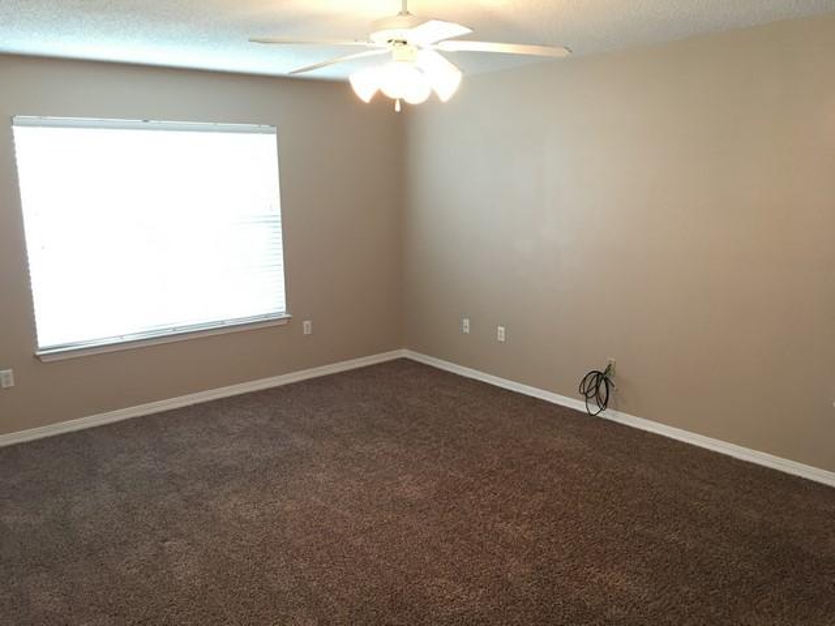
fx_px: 700
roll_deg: +0.9
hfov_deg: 61.7
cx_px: 418
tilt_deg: -8.9
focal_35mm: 29
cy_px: 313
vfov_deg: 48.2
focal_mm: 4.15
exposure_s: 1/15
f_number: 2.2
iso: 80
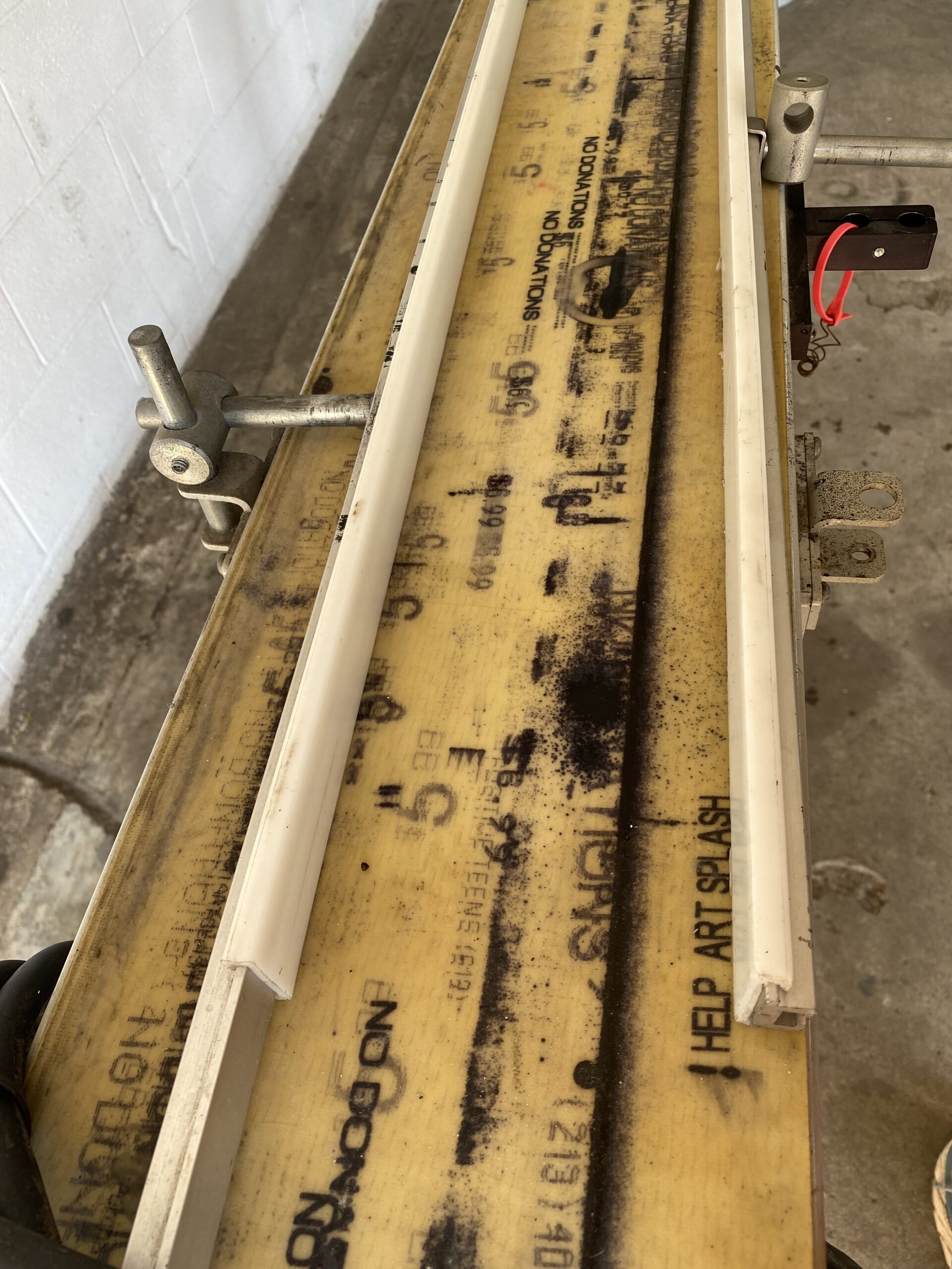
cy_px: 634
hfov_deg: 53.1
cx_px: 476
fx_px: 953
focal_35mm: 26
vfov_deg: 67.3
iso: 32
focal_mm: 4.25
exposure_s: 1/131
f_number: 1.8
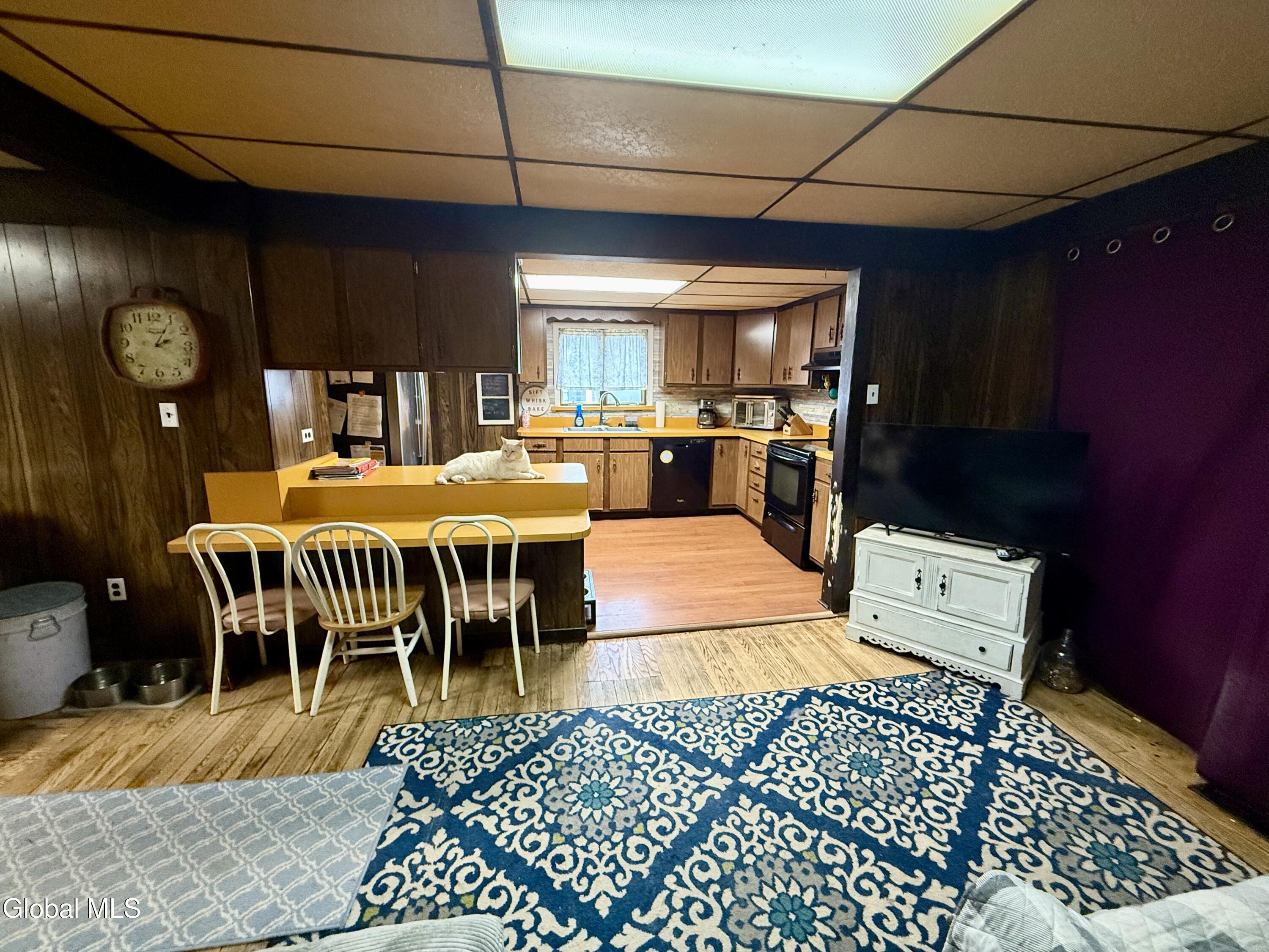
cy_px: 476
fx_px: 513
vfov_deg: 85.7
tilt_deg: -10.0
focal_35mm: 14
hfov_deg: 102.1
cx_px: 634
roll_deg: -0.4
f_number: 2.2
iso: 500
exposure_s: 1/60
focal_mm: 2.22
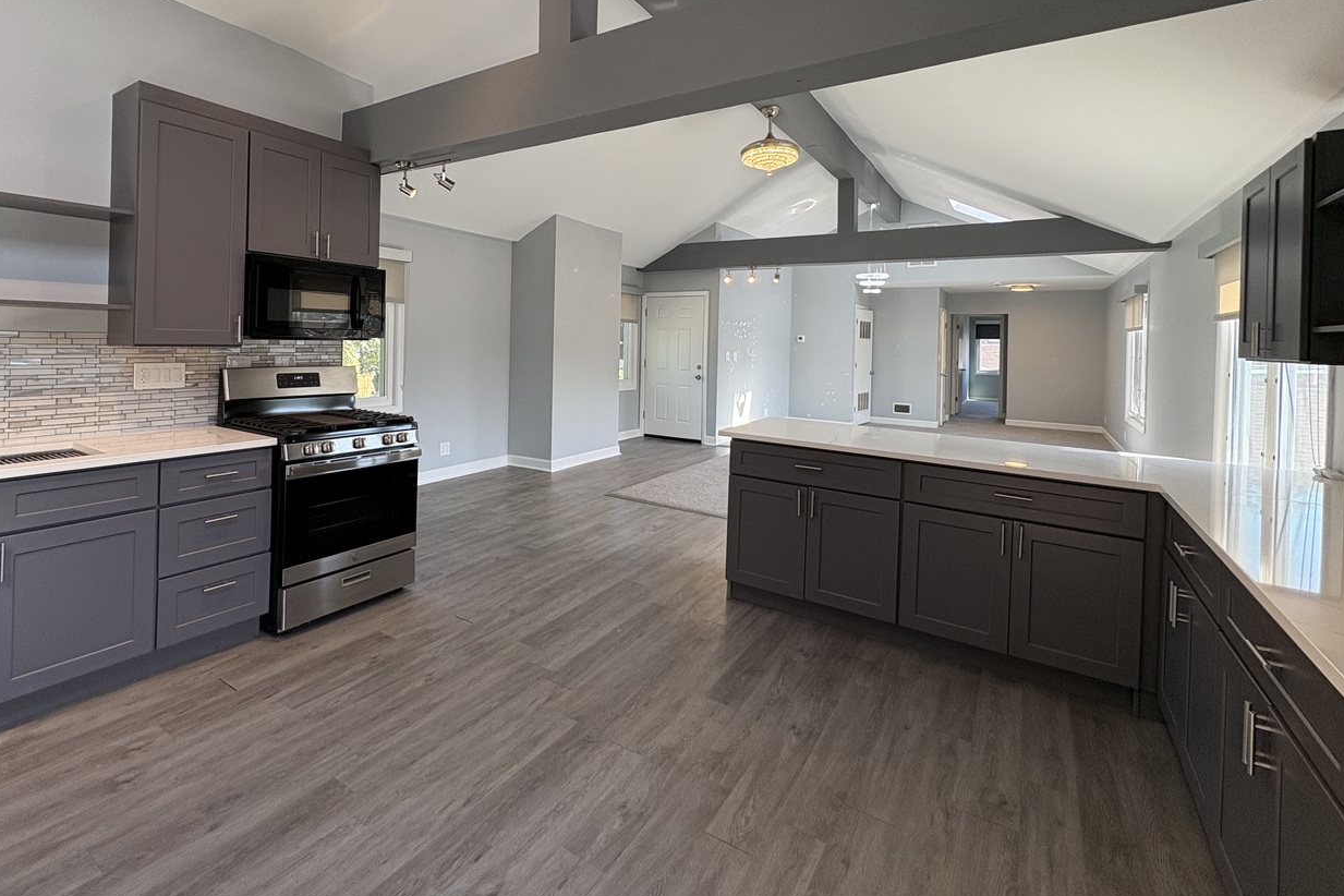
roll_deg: -0.3
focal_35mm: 17
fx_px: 635
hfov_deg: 92.8
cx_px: 588
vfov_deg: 69.4
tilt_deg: +0.7
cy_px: 340
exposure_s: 1/120
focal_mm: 2.22
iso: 100
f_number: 2.2
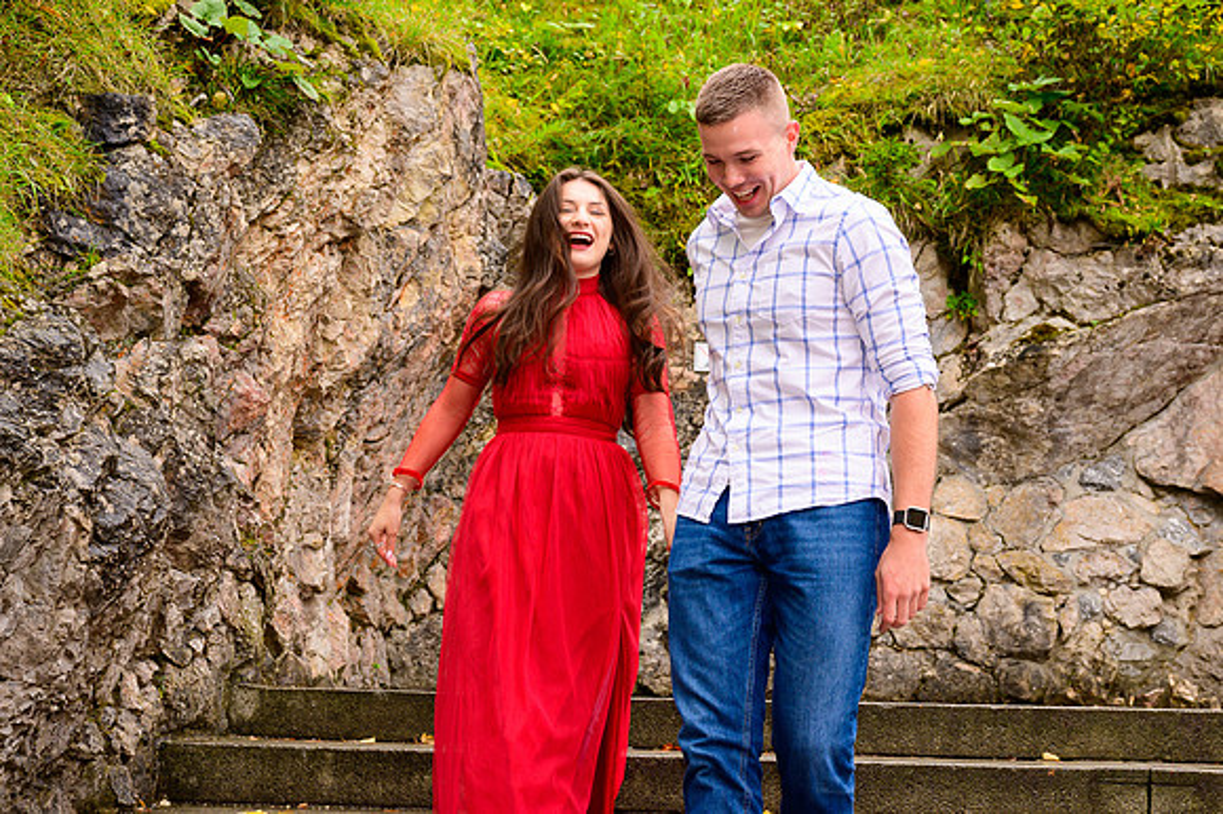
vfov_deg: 24.0
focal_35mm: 56
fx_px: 1913
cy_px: 468
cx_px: 749
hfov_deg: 35.3
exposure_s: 1/200
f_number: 4.5
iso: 400
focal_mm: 46
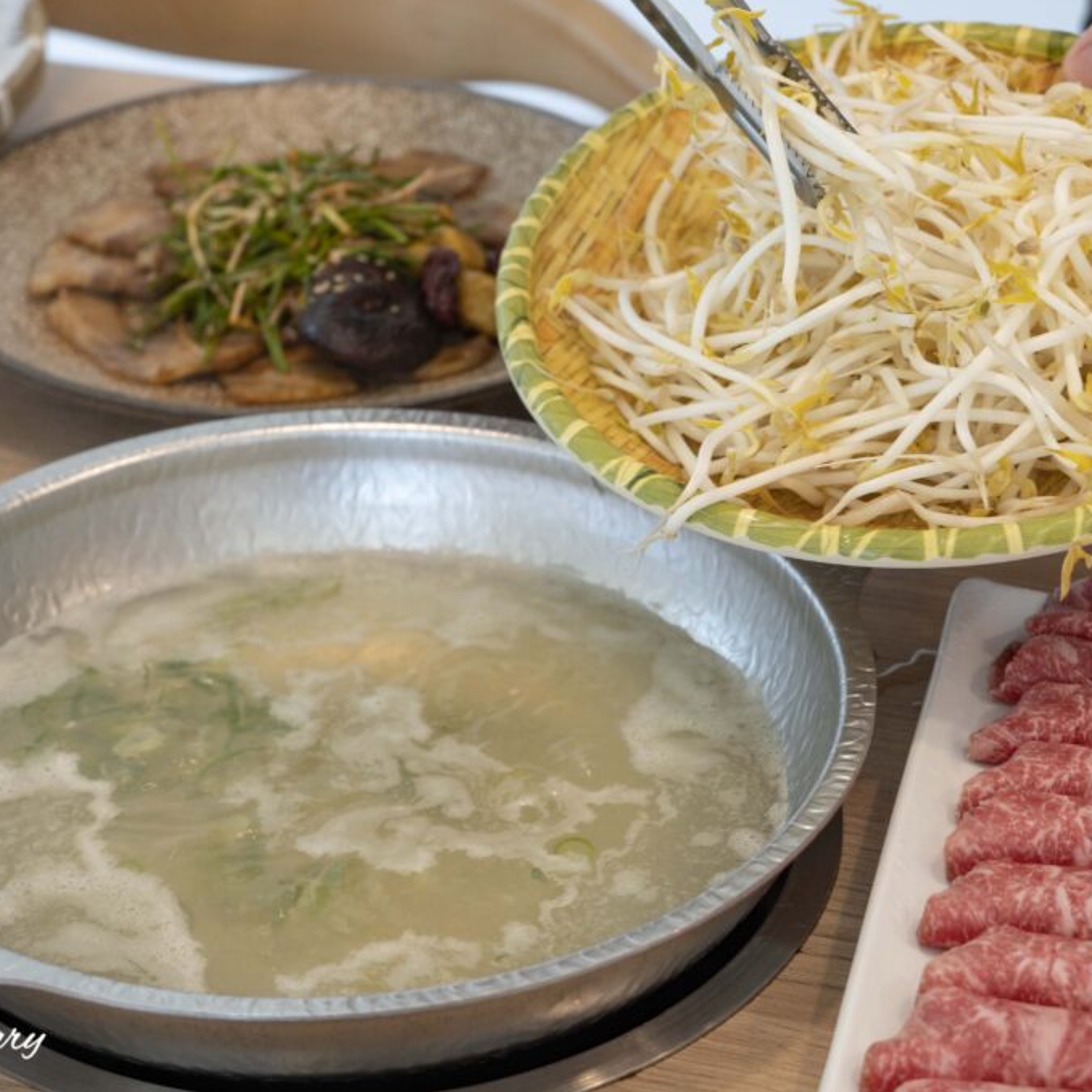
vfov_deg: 22.5
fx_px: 2748
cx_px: 607
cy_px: 544
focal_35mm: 77
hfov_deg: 22.5
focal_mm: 60
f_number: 5.6
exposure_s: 1/160
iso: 800
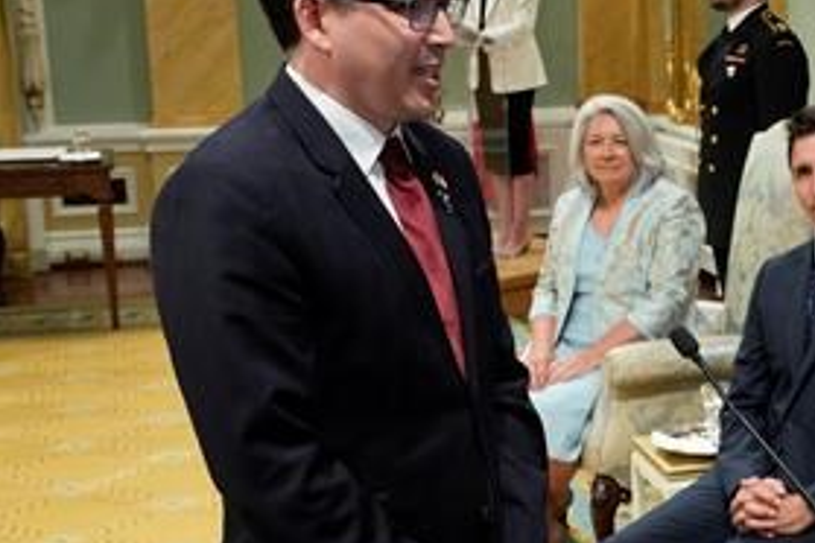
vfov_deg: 16.2
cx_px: 853
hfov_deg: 23.0
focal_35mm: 84
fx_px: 1902
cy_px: 363
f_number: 6.3
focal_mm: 36
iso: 1600
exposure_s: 1/160
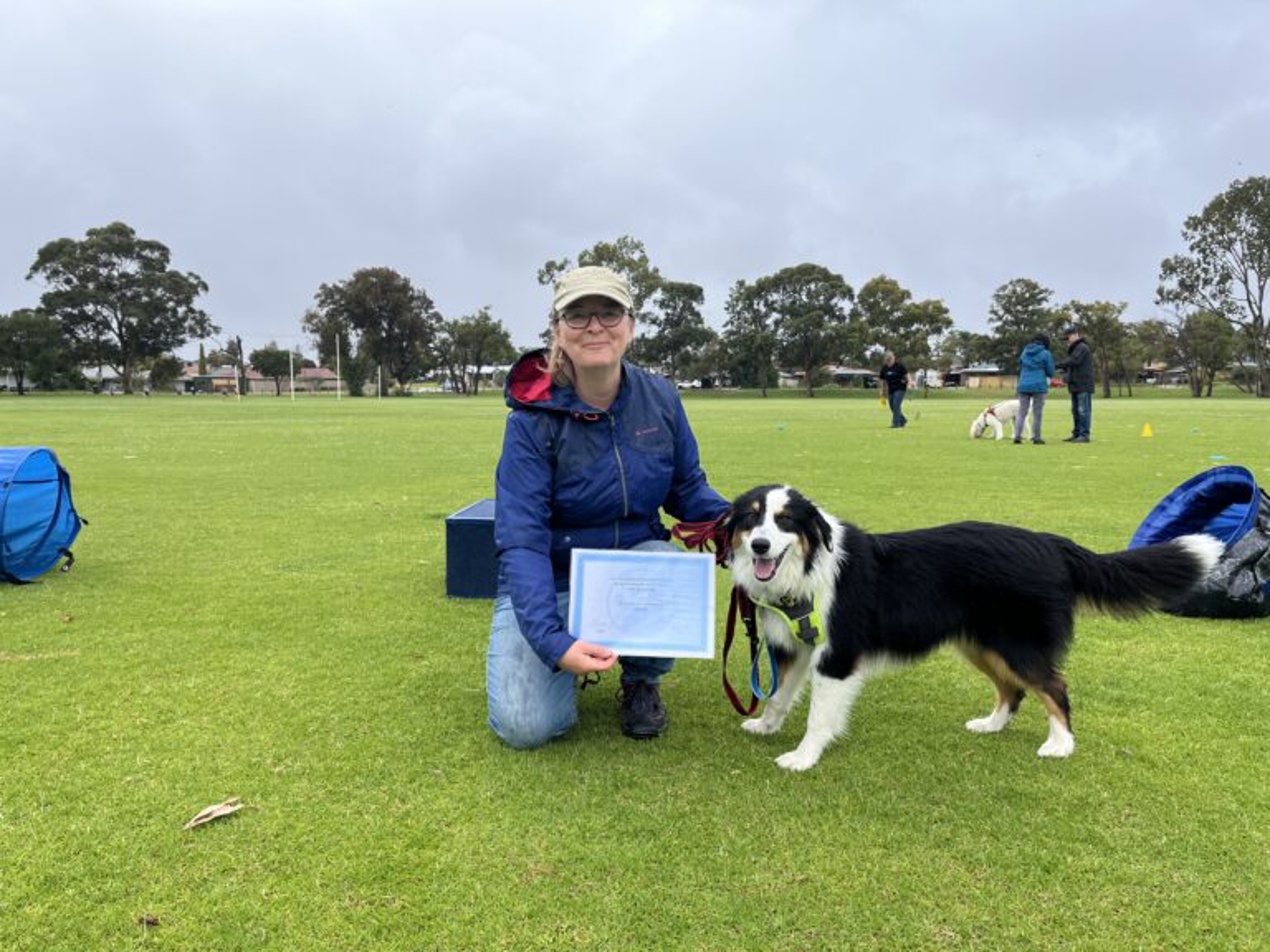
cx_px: 635
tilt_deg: -6.8
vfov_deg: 53.1
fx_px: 954
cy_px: 476
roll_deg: -0.5
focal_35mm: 26
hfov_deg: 67.3
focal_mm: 5.1
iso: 50
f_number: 1.6
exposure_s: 1/2179
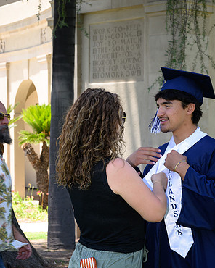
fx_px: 772
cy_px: 162
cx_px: 108
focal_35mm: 97
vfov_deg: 19.7
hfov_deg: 15.9
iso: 100
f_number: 10
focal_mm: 85
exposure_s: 1/125
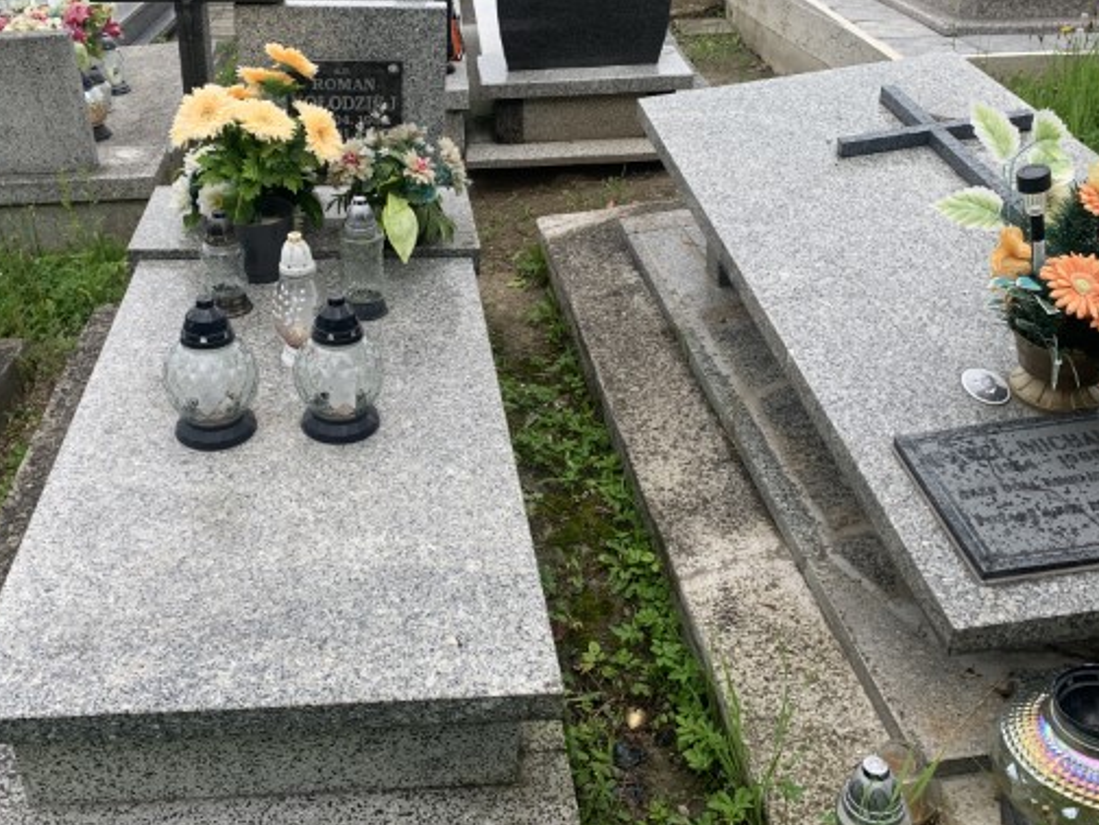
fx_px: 1048
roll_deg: +0.7
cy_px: 367
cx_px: 460
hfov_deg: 55.1
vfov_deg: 42.9
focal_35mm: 33
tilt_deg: -31.9
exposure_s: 1/369
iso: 25
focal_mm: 4.25
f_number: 1.8
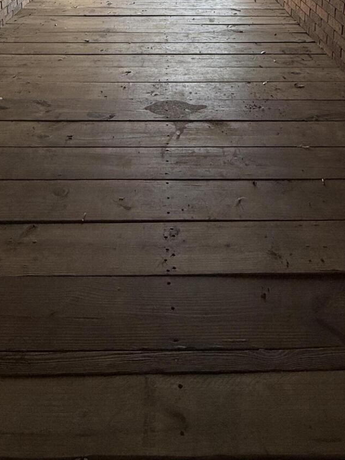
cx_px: 169
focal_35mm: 33
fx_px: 439
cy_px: -52
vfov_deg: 42.7
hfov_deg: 42.9
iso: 64
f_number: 2.2
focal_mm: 2.22
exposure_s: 1/398
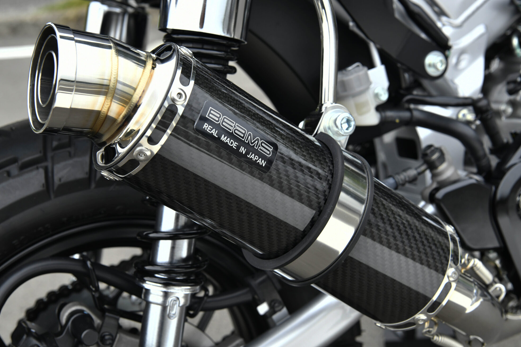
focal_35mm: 56
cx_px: 261
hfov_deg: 35.6
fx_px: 810
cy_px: 174
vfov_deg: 24.2
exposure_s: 1/320
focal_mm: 55
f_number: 10
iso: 800
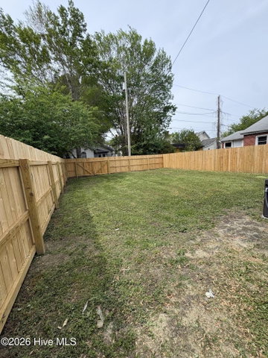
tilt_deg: -6.0
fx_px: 145
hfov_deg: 85.7
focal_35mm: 14
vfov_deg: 102.1
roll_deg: +4.5
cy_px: 179
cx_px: 134
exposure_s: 1/1143
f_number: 2.2
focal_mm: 2.22
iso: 64
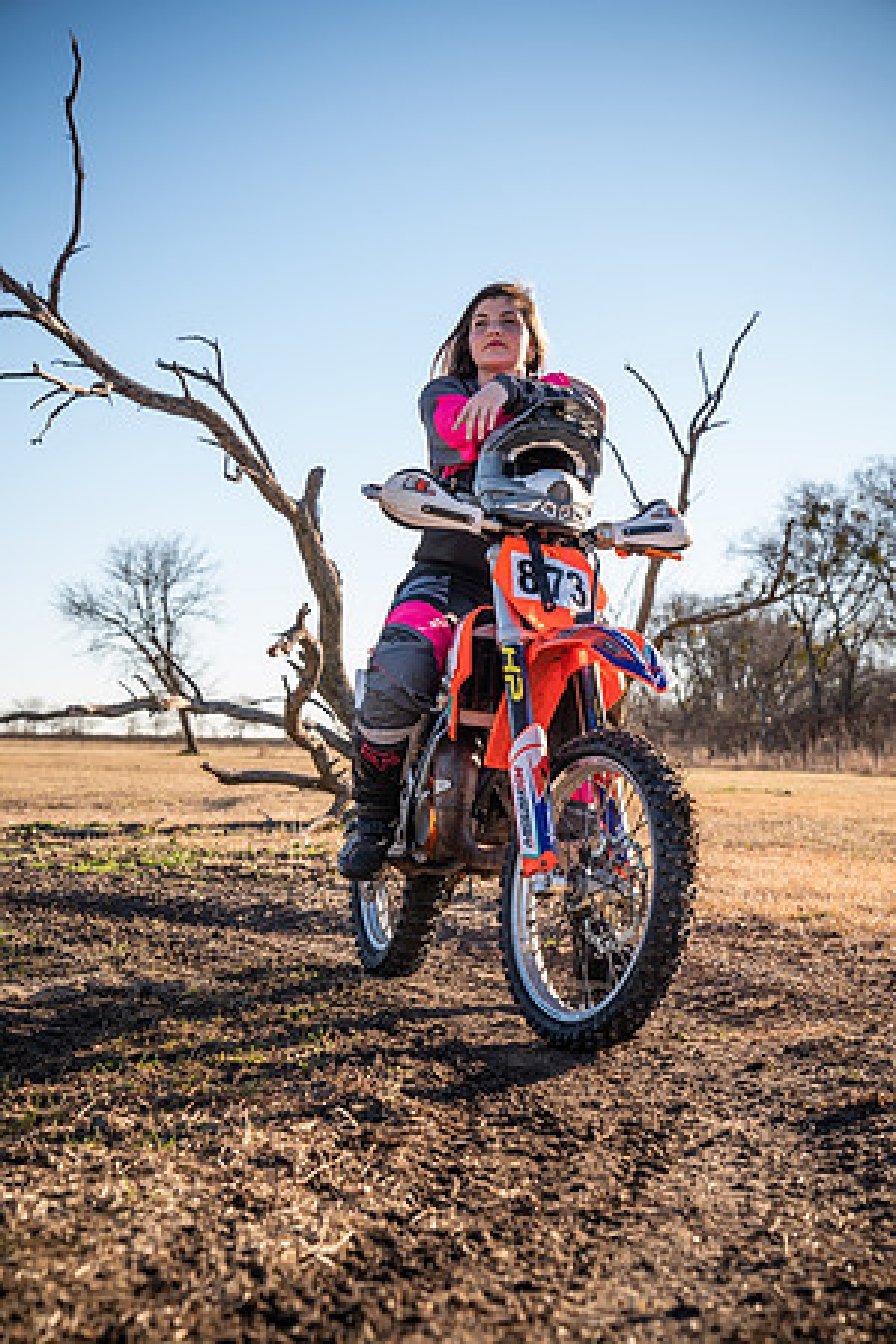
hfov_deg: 25.1
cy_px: 672
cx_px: 448
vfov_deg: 36.9
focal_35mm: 54
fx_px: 2016
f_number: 5
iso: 80
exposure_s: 1/250
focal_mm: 54
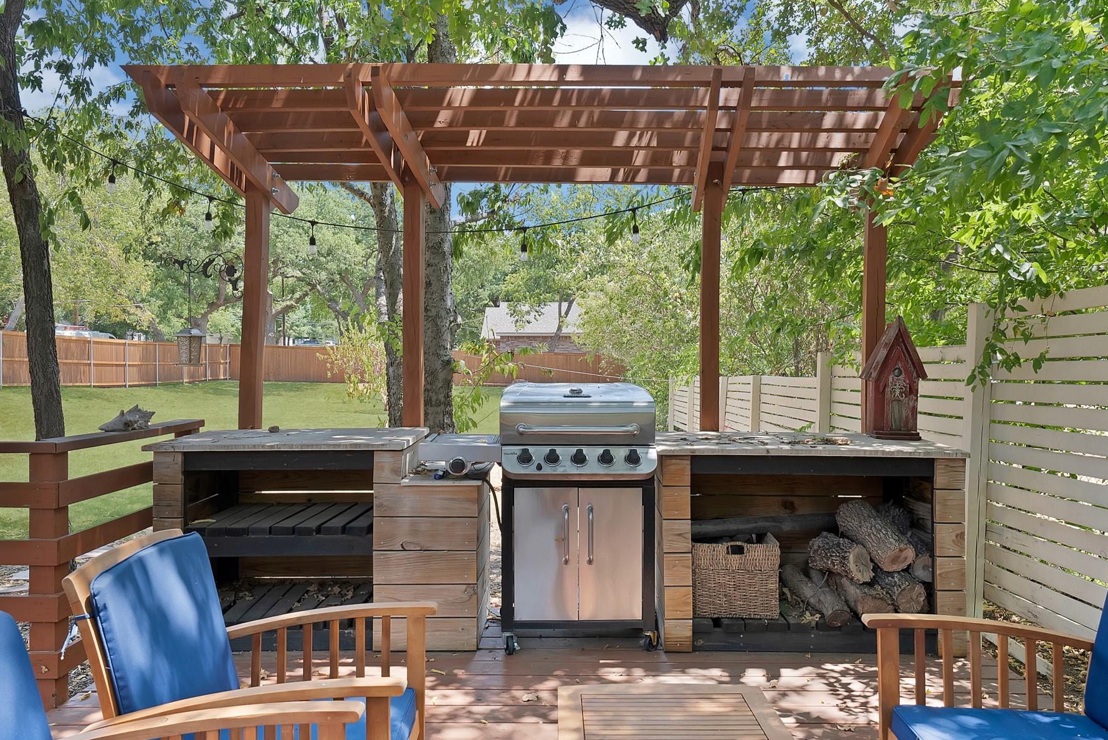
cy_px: 376
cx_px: 570
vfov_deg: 48.0
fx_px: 832
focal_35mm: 27
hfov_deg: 67.3
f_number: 9
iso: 640
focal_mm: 24
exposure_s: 1/30
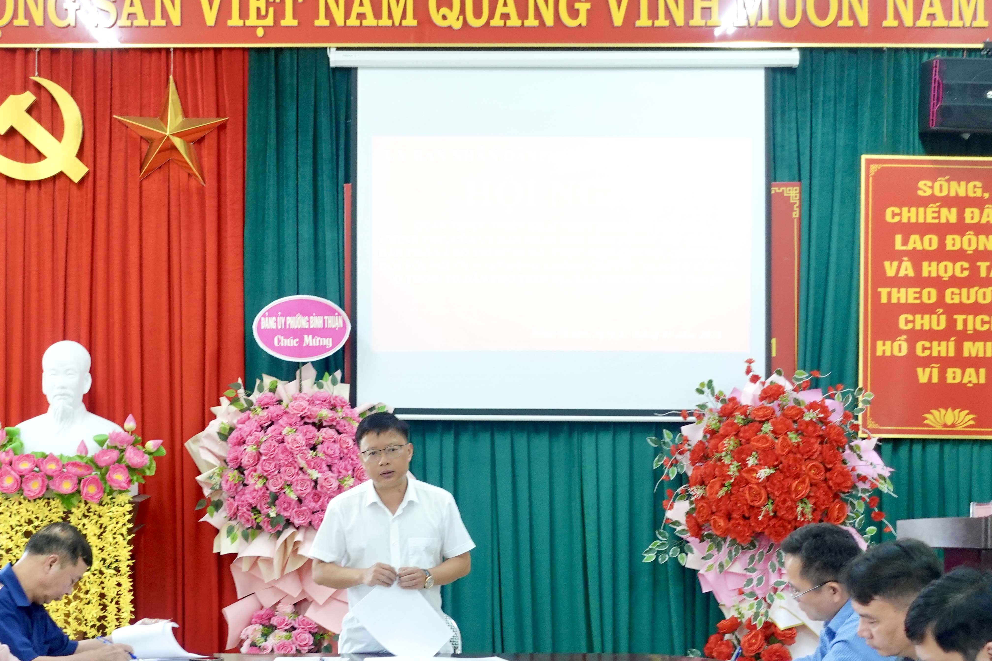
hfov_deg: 31.4
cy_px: 394
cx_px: 410
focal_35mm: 64
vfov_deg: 21.2
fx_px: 1763
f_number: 2.8
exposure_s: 1/50
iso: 500
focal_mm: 17.79
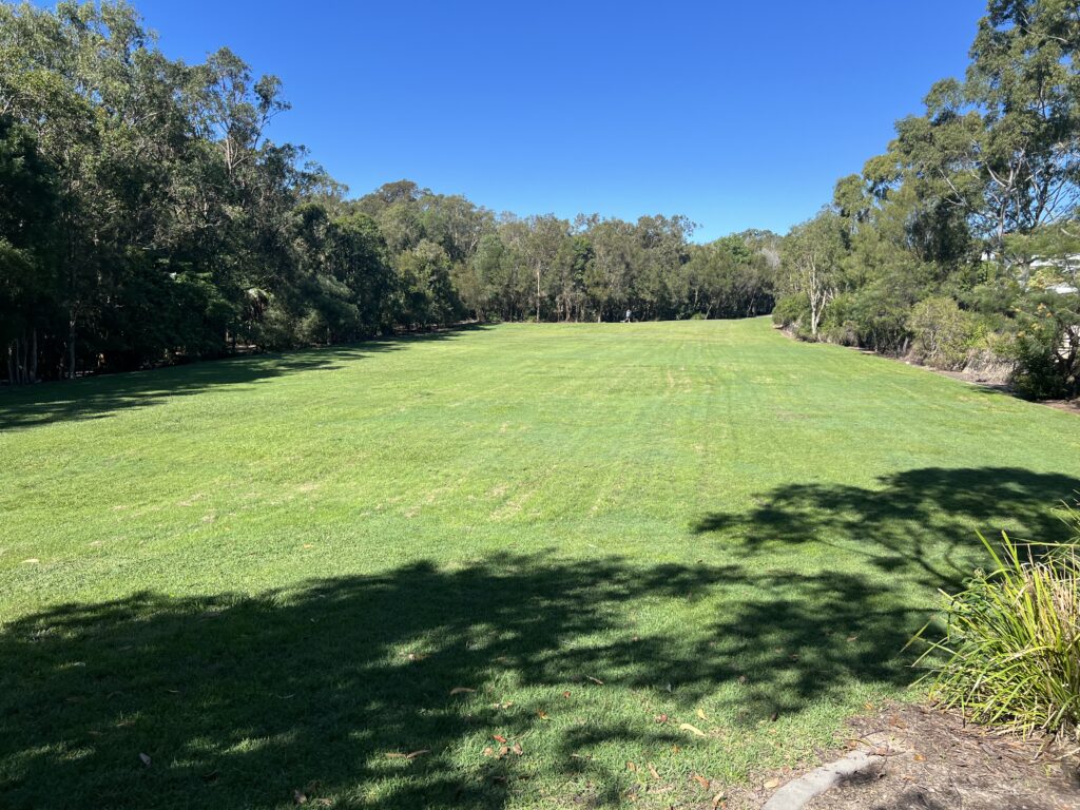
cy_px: 405
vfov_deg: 53.1
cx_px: 540
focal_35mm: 26
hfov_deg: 67.3
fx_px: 811
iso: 50
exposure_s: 1/2513
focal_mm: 5.7
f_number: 1.5
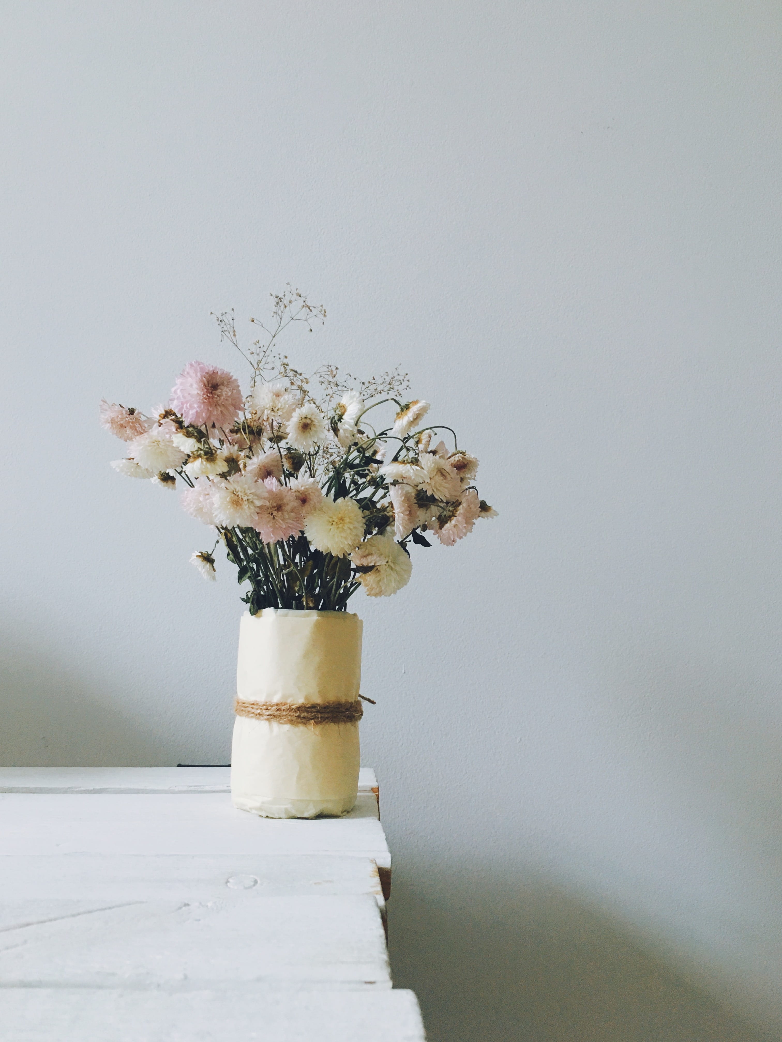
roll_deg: -3.0
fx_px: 874
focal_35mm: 29
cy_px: 521
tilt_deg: +7.5
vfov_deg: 61.7
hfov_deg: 48.2
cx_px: 391
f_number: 2.2
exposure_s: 1/33
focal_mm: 4.15
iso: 125
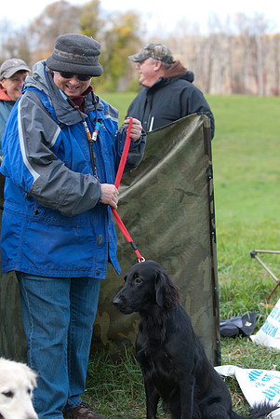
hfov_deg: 13.1
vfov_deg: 19.4
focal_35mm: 105
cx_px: 140
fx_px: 1222
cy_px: 210
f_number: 3.5
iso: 400
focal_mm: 70
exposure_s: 1/640
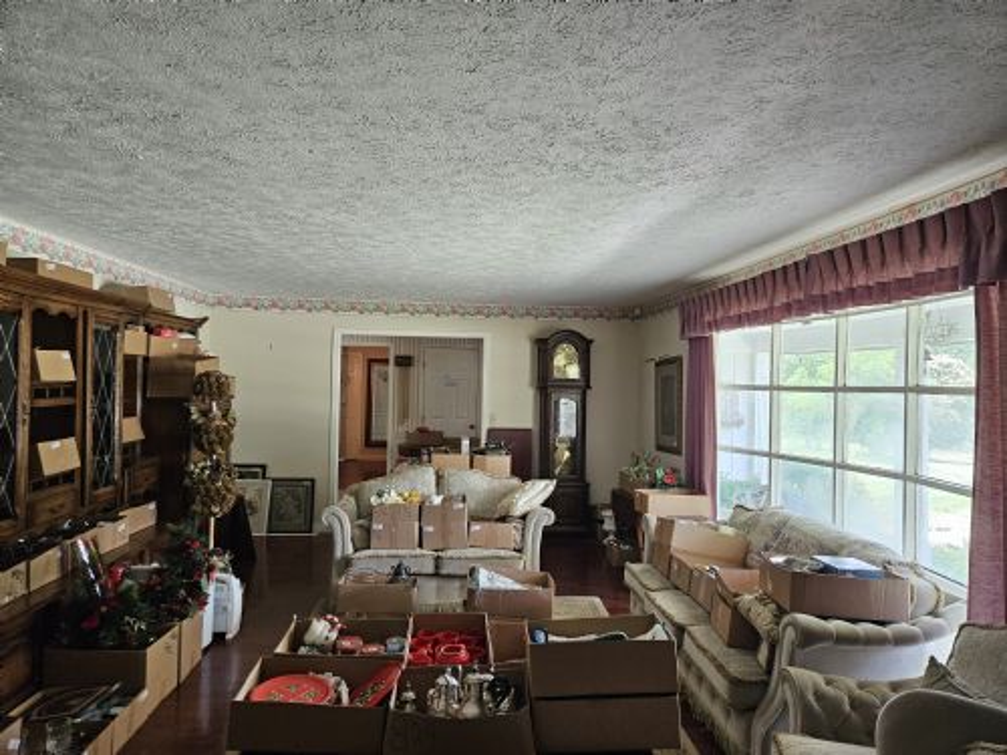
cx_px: 504
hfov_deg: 73.9
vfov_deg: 58.9
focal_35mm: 23
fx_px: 669
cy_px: 378
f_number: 1.8
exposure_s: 1/120
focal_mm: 5.4
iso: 250
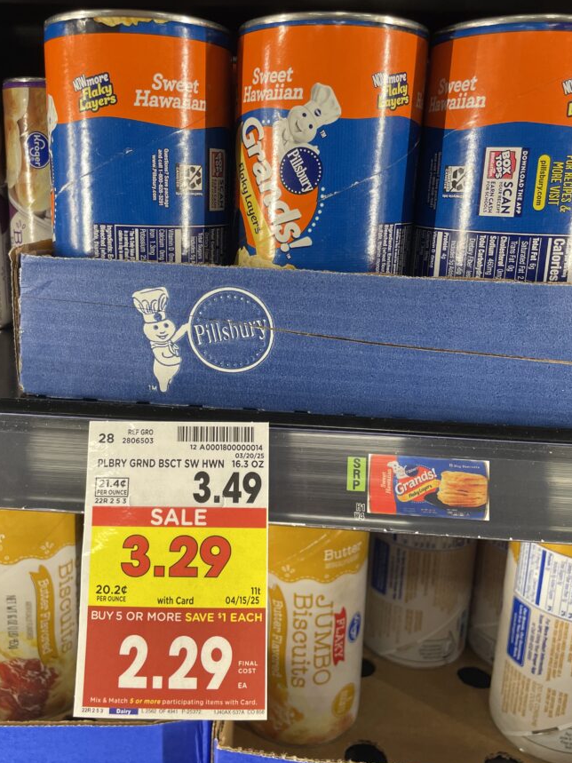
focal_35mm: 31
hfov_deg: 45.3
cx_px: 250
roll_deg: -1.2
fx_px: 683
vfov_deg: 58.3
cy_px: 362
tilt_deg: -13.2
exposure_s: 1/121
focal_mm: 4.2
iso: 80
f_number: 1.6
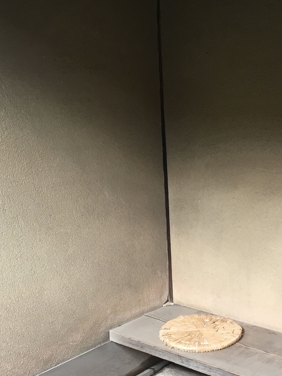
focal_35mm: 49
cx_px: 214
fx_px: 532
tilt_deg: -21.1
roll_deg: +0.3
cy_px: 308
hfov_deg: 29.2
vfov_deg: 37.3
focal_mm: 4.15
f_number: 2.2
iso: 25
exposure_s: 1/30
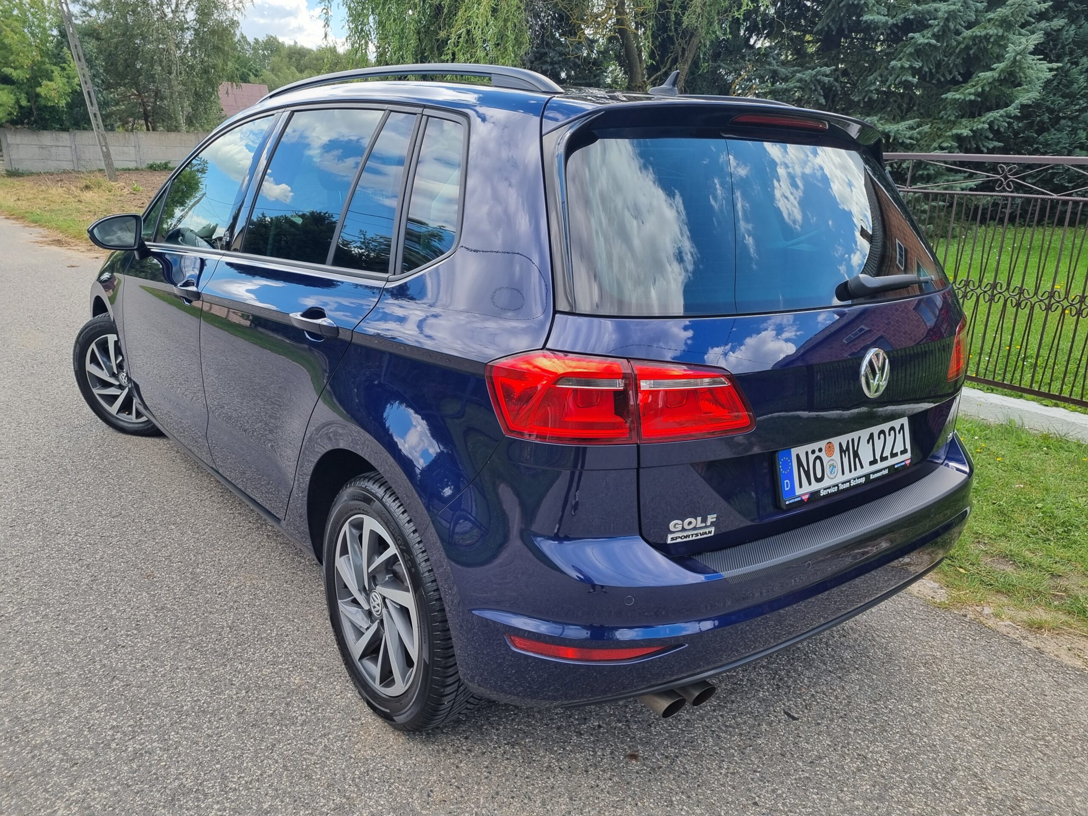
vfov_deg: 53.1
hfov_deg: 67.3
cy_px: 408
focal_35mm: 26
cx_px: 544
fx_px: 817
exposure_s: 1/477
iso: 50
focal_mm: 5.4
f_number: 1.8
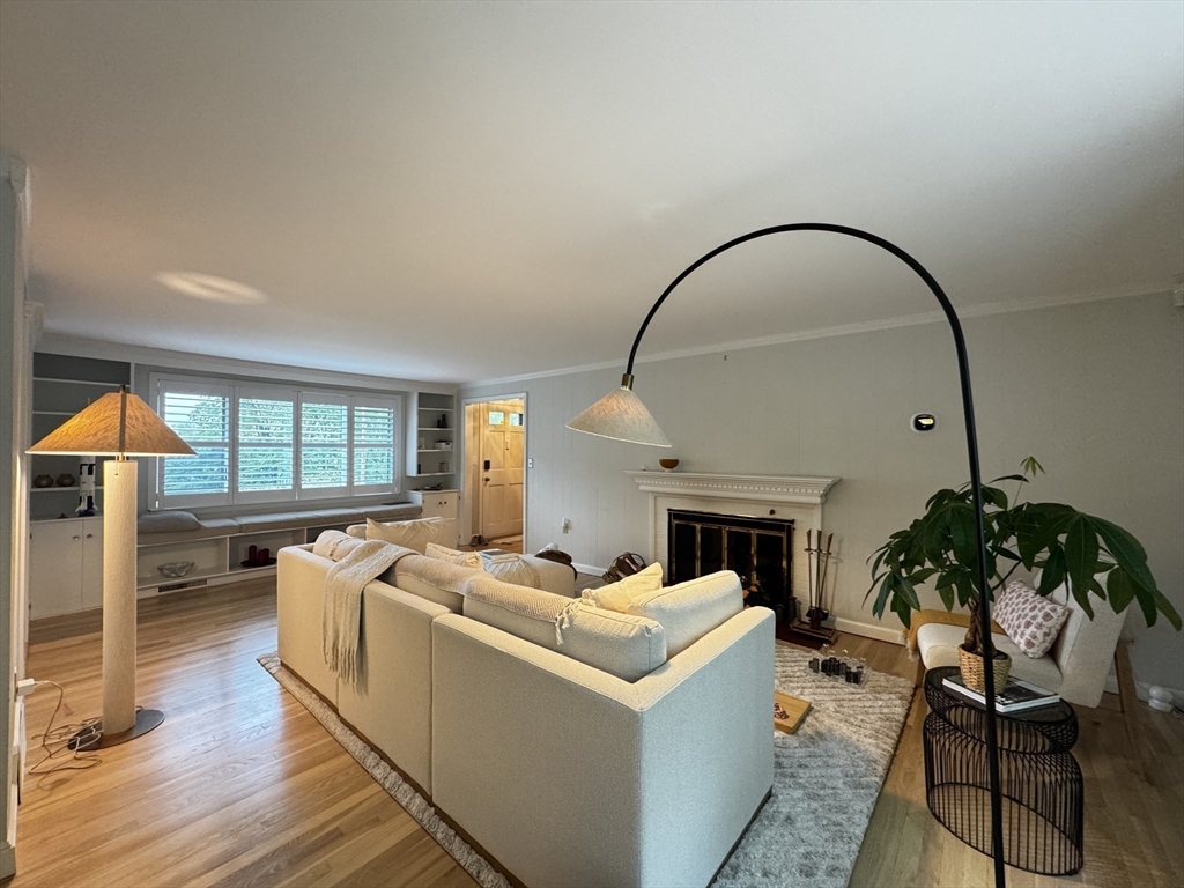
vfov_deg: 85.7
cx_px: 592
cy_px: 444
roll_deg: -0.6
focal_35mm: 14
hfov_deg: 102.1
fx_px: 479
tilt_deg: +0.1
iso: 400
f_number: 2.2
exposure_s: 1/60
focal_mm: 2.22
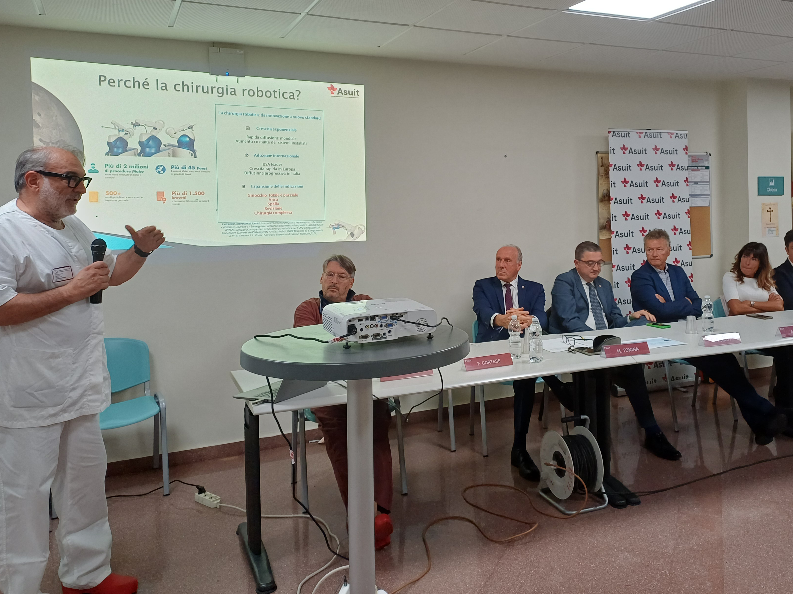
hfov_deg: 57.9
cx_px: 478
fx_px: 710
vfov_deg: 45.1
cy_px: 227
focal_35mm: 31
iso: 160
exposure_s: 1/50
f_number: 1.8
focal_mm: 4.65
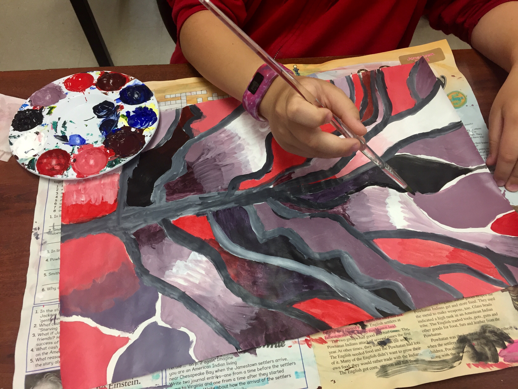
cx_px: 259
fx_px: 434
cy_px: 194
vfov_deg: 48.2
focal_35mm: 29
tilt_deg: -58.8
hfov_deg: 61.7
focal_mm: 4.15
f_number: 2.2
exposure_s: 1/30
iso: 40
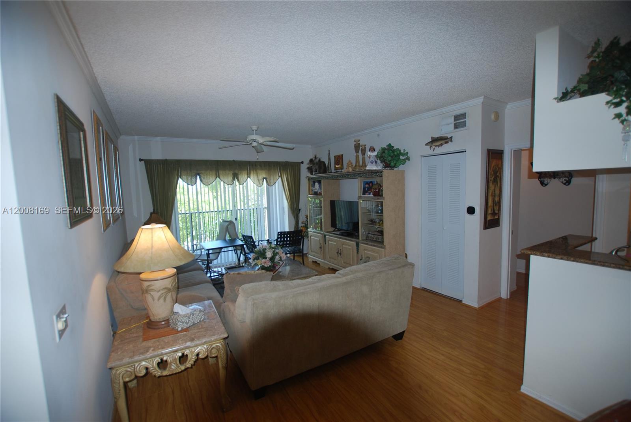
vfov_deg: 77.4
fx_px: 263
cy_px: 211
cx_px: 316
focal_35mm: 15
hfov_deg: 100.3
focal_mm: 10
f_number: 3.5
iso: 200
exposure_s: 1/60
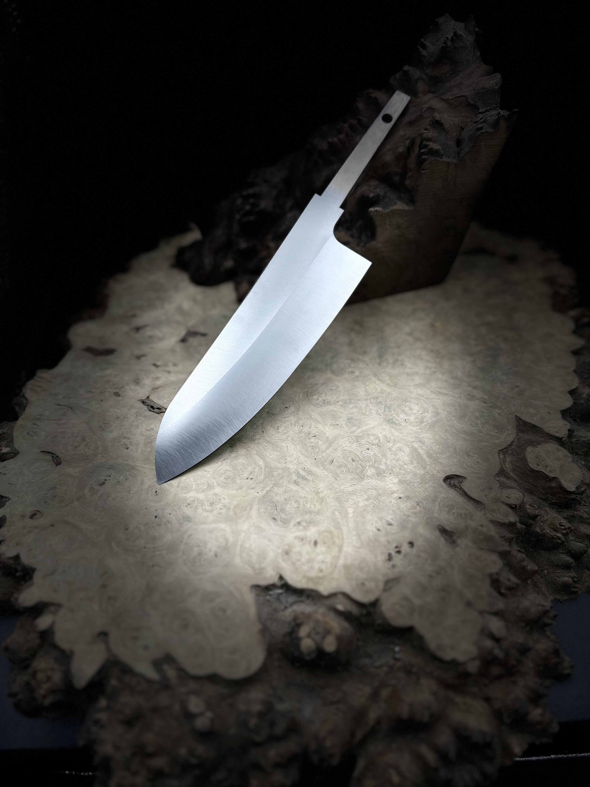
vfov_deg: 71.6
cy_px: 394
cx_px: 295
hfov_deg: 56.8
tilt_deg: -49.5
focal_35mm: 24
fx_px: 545
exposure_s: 1/1321
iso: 80
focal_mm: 6.86
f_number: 1.78
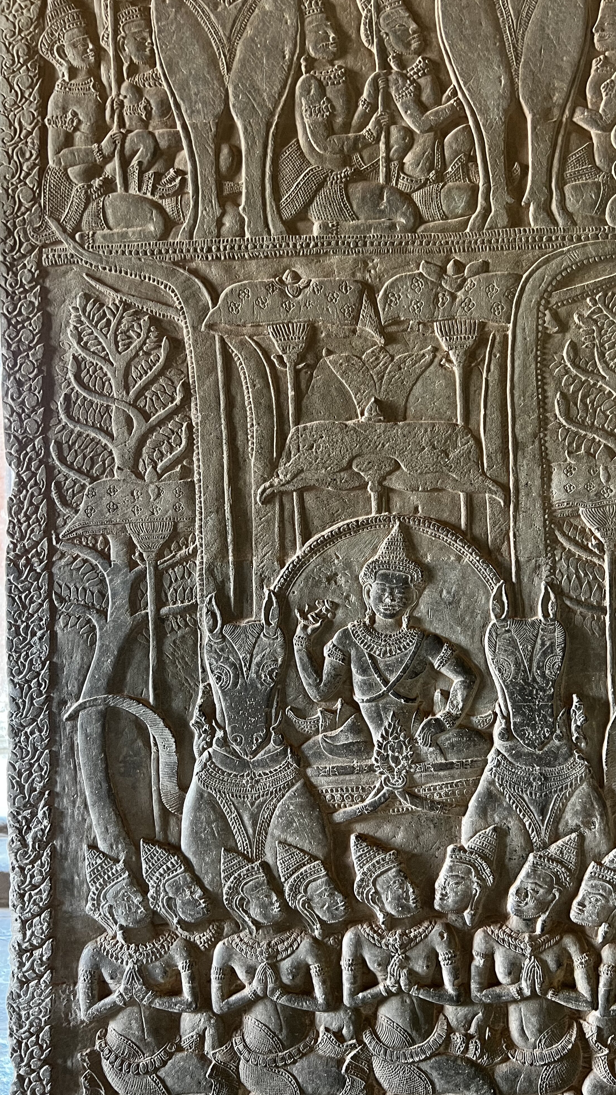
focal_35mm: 29
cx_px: 392
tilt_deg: +0.7
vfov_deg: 66.1
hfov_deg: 39.9
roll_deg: -0.4
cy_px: 558
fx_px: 842
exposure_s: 1/60
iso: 250
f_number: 1.5
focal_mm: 5.7
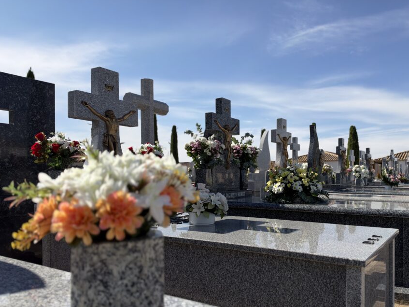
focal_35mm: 29
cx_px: 240
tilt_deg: -1.1
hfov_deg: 61.2
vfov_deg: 48.0
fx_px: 343
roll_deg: +0.6
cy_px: 181
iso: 64
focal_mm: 6.93
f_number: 1.8
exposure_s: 1/6024
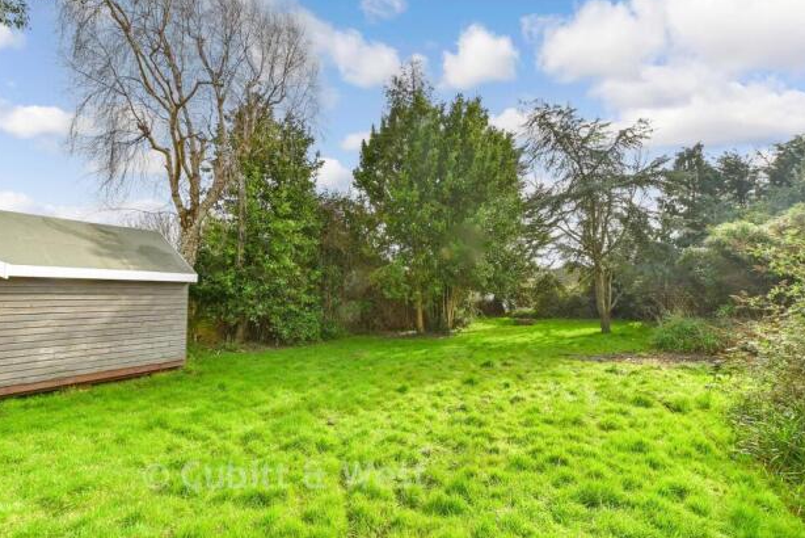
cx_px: 422
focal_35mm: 16
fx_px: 358
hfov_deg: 96.6
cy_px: 279
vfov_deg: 73.8
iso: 320
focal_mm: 10
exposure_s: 1/250
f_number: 8
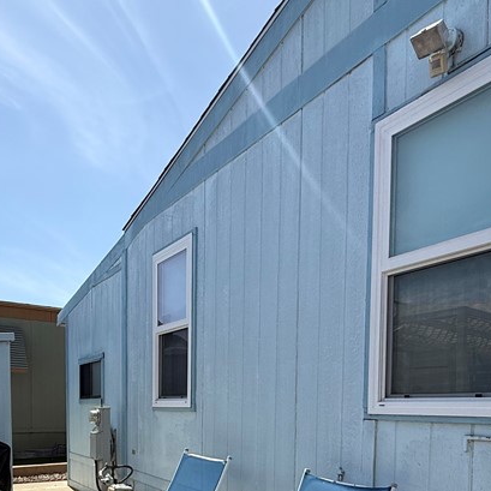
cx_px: 236
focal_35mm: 31
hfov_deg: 52.5
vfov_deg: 48.2
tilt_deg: -1.1
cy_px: 423
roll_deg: -0.3
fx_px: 497
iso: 50
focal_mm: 2.22
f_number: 2.2
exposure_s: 1/1961
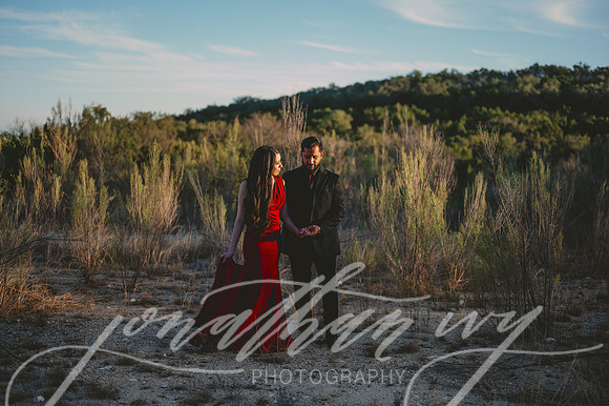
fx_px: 845
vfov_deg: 27.0
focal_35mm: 50
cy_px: 203
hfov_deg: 39.6
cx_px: 304
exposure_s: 1/1600
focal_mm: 50
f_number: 2
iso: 50
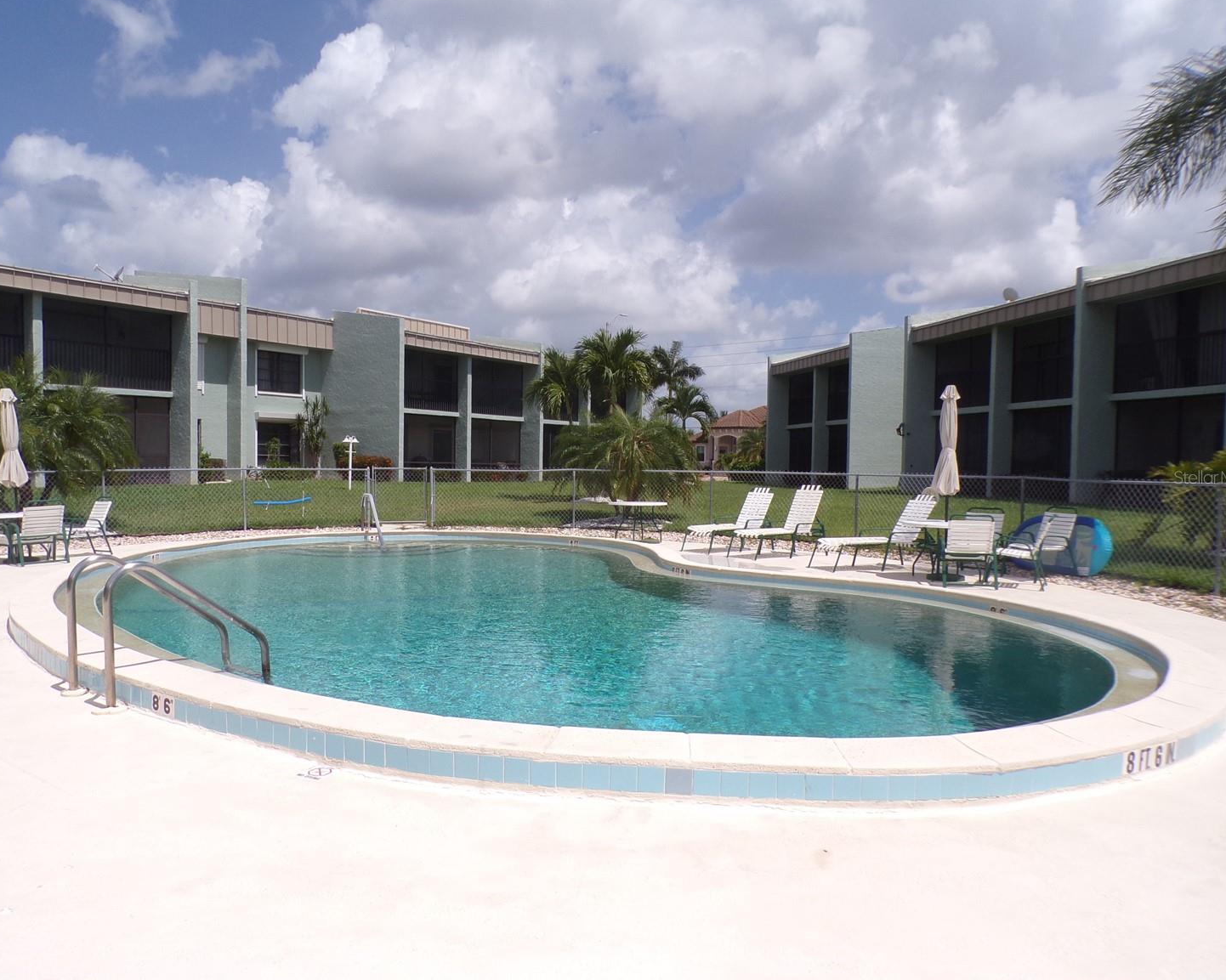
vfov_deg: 54.9
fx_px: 943
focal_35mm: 26
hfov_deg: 66.0
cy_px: 477
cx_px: 574
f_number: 5.8
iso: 80
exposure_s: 1/600
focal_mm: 4.3
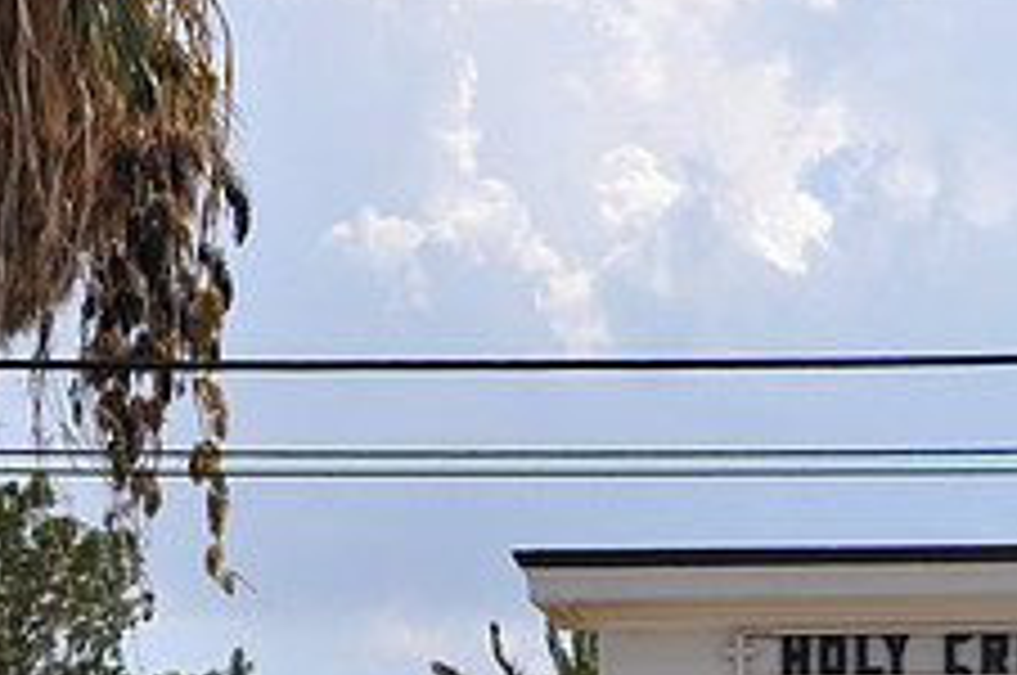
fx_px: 3470
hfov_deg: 16.0
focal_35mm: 123
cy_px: 763
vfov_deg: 10.9
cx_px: 1206
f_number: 9
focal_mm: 32
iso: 200
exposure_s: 1/320
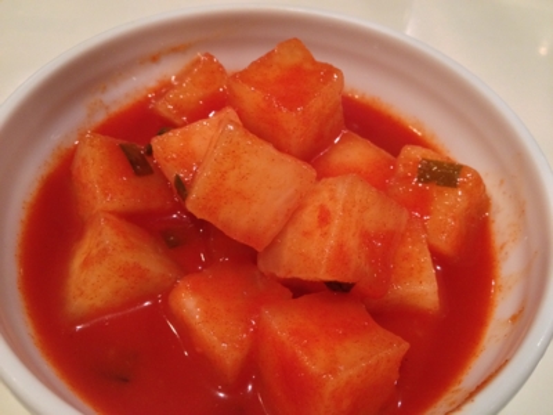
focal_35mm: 35
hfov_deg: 52.6
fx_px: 559
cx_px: 276
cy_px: 208
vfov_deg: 40.7
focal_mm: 4.28
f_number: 2.4
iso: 320
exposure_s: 1/20
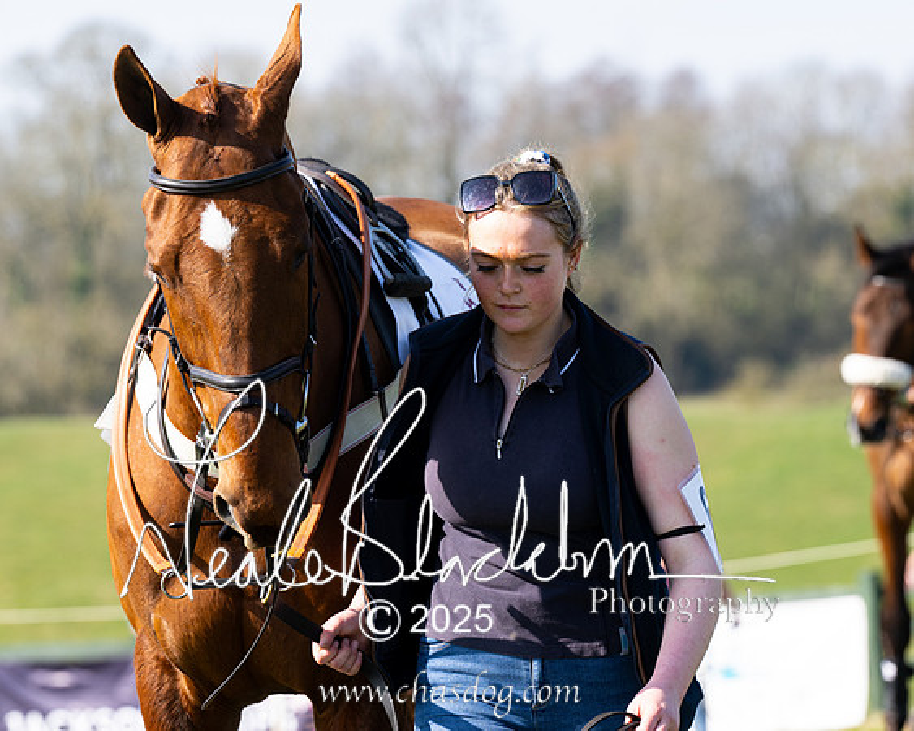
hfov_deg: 9.1
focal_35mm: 212
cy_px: 273
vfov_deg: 7.3
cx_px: 377
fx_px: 5721
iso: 200
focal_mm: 150
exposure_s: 1/640
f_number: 5
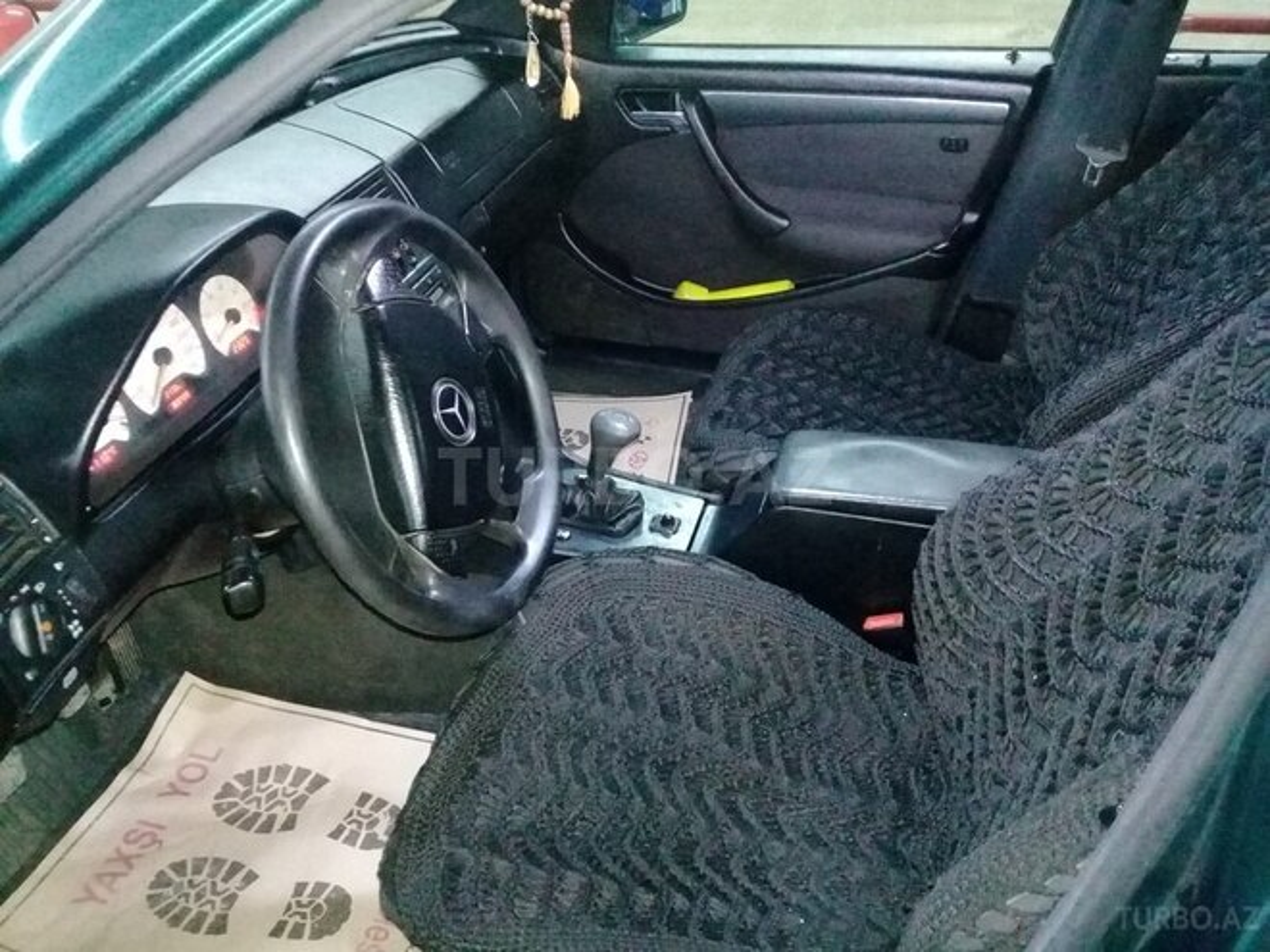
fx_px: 1137
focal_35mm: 31
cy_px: 476
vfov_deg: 45.4
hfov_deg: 58.4
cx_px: 635
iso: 1250
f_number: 2.2
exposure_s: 1/15
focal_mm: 3.3
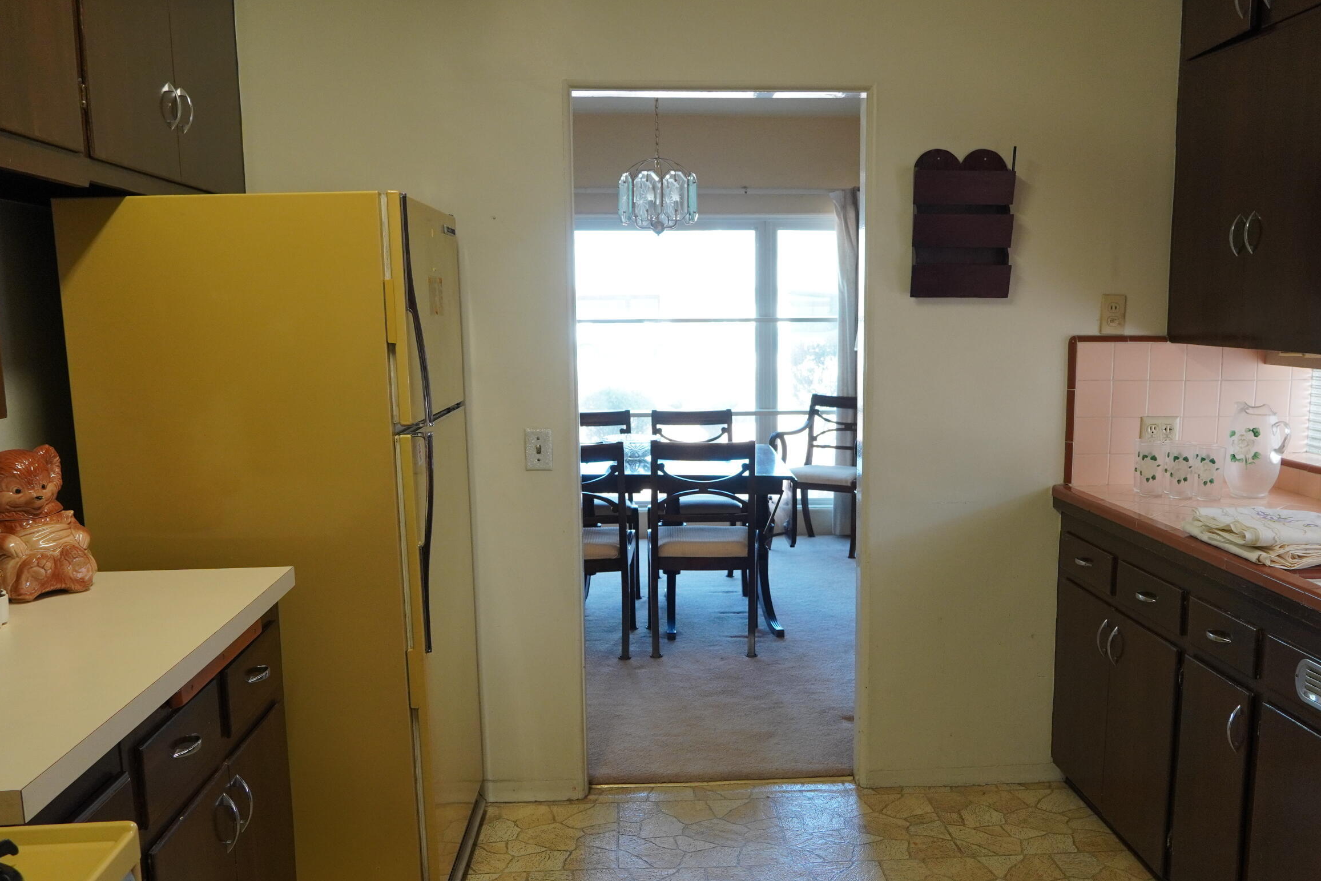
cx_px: 715
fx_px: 1284
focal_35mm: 35
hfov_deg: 54.4
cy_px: 532
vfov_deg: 37.7
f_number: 4
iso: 800
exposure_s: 1/160
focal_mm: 18
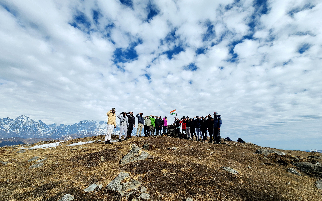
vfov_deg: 78.5
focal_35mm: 14
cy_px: 107
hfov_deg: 105.3
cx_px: 162
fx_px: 123
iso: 50
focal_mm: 2.2
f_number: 2.2
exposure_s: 1/2760
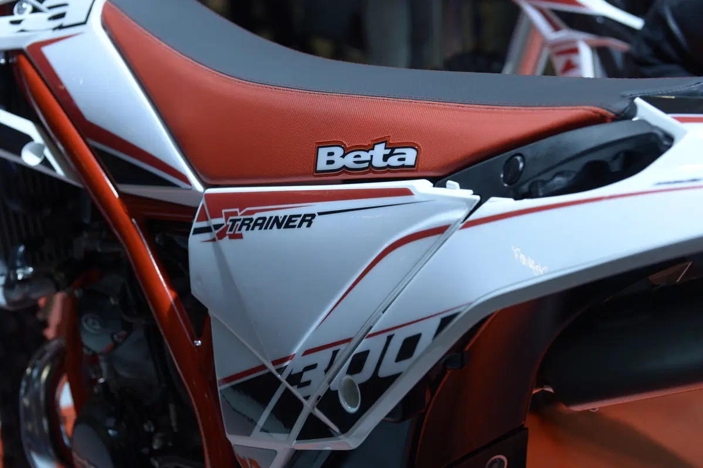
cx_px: 352
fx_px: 1366
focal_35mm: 70
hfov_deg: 28.9
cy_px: 234
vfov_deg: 19.4
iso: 800
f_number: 6.3
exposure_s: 1/200
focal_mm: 70
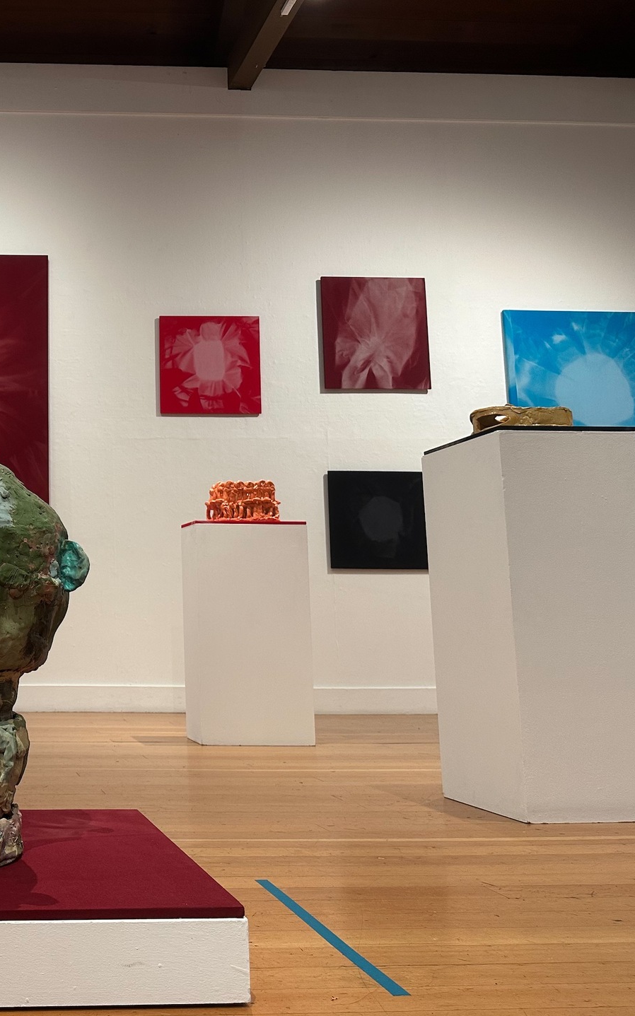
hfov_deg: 33.5
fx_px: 942
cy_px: 508
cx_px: -27
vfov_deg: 56.7
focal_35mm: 34
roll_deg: +0.1
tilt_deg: +6.9
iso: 160
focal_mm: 6.86
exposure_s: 1/120
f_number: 1.78
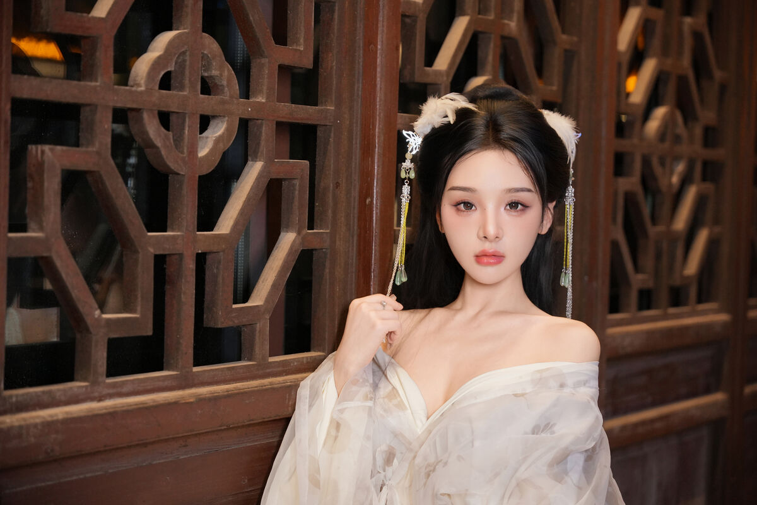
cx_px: 378
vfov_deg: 19.5
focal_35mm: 70
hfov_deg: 28.8
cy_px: 252
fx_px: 1472
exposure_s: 1/125
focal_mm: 70
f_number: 2.8
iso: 2500
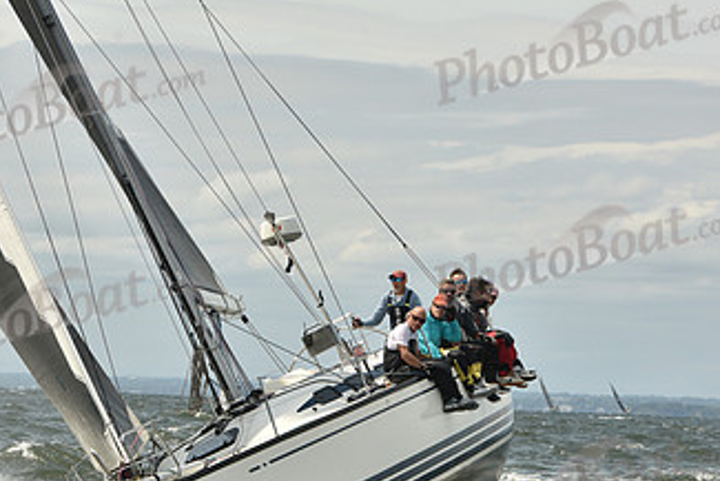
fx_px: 4822
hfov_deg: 8.5
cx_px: 321
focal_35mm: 241
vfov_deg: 5.7
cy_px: 398
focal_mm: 135
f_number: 9
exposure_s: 1/800
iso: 250
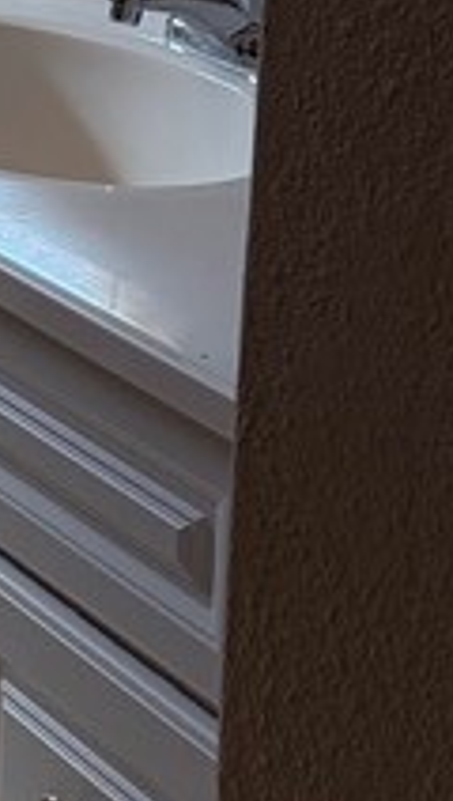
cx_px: -864
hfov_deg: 8.3
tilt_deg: -11.5
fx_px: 2678
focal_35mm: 126
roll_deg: +2.0
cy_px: -193
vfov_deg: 16.2
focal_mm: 6.76
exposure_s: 1/125
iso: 200
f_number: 1.78
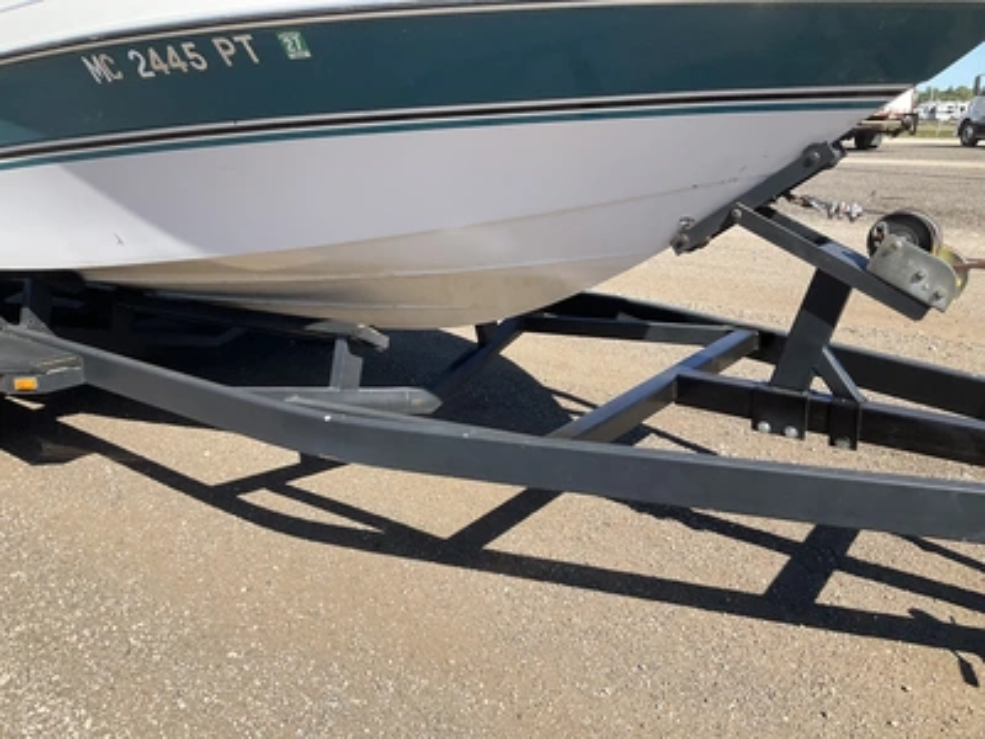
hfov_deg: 61.7
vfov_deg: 48.2
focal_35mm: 29
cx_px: 492
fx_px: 825
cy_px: 370
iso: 25
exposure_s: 1/1221
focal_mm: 3
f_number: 1.8
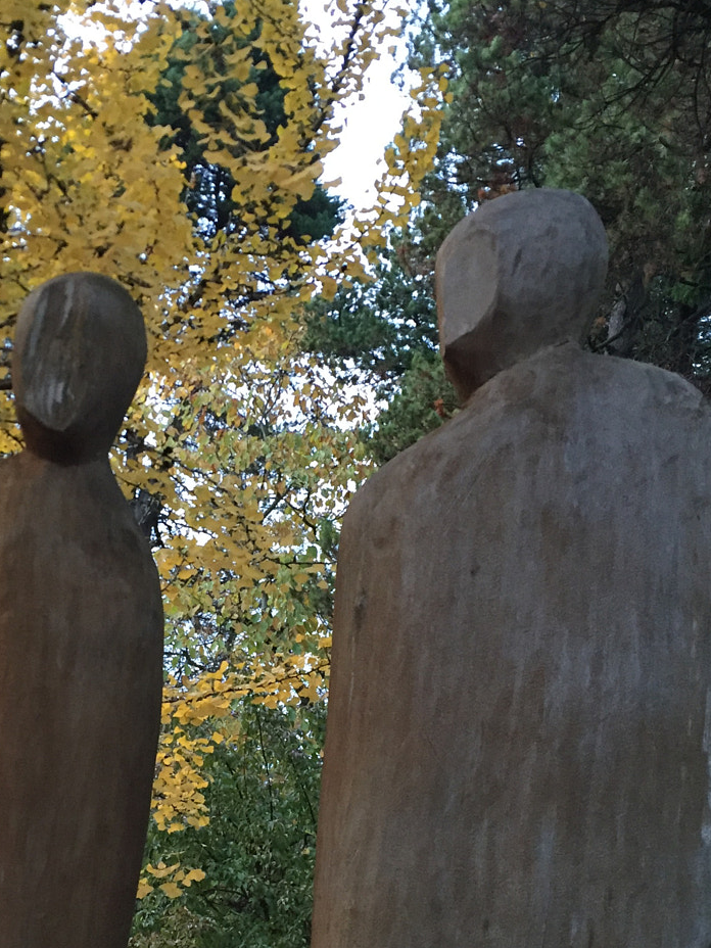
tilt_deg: +14.5
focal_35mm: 50
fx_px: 1369
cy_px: 614
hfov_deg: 28.9
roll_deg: -12.5
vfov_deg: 37.9
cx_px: 230
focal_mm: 4.15
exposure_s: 1/24
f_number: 2.2
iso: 250
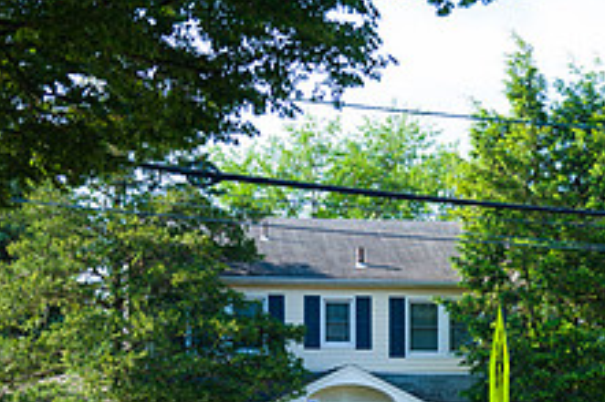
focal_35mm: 92
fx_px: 1545
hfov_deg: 22.1
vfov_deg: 14.6
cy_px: 407
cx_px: 375
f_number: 3.2
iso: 200
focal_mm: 35
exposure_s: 1/1000
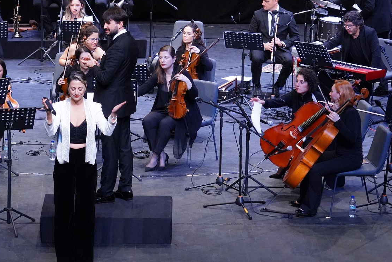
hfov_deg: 11.3
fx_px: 1981
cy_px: 66
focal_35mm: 182
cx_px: 114
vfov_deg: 7.5
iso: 8000
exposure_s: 1/250
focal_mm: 106
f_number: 8
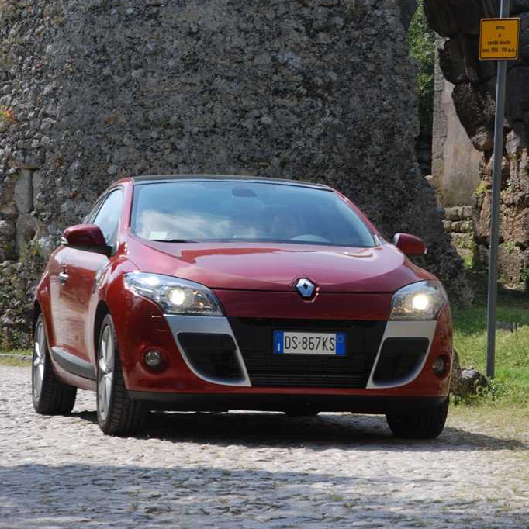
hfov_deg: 12.2
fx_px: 2483
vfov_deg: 12.1
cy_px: 143
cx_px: 265
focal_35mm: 144
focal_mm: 75
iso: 100
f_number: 11
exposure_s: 1/80
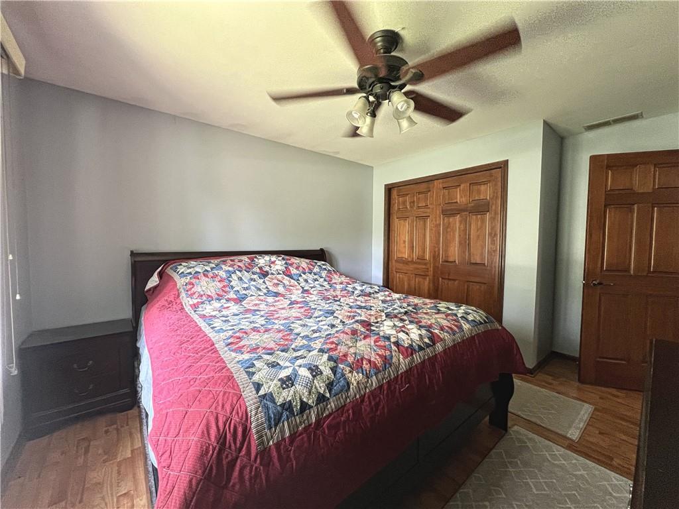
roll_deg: -0.4
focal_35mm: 13
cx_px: 340
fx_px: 255
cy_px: 254
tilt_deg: -2.9
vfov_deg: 89.9
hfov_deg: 106.2
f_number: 1.8
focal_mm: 1.57
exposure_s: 1/64
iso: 250
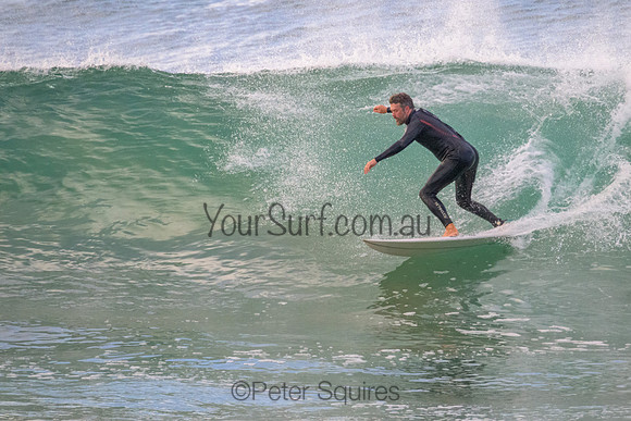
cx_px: 382
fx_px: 17005
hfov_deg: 2.1
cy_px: 177
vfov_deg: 1.4
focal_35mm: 970
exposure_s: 1/1600
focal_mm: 800
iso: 5000
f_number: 11
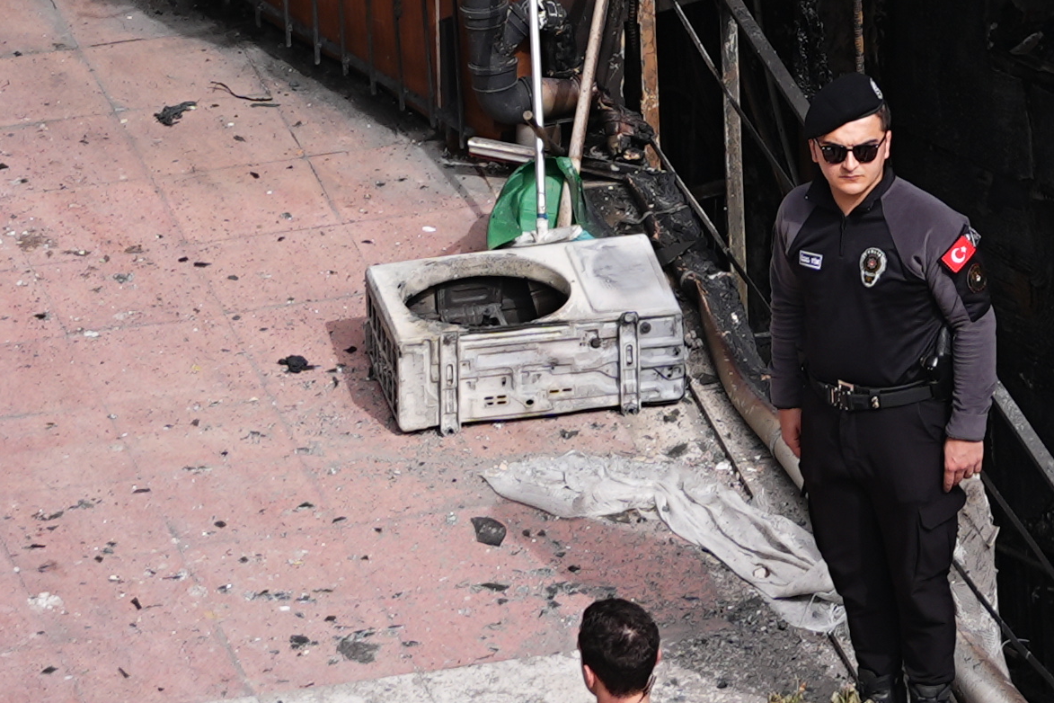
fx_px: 23801
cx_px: 1493
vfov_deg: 1.7
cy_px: -939
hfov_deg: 2.5
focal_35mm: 813
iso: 125
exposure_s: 1/500
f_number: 4.5
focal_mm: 159
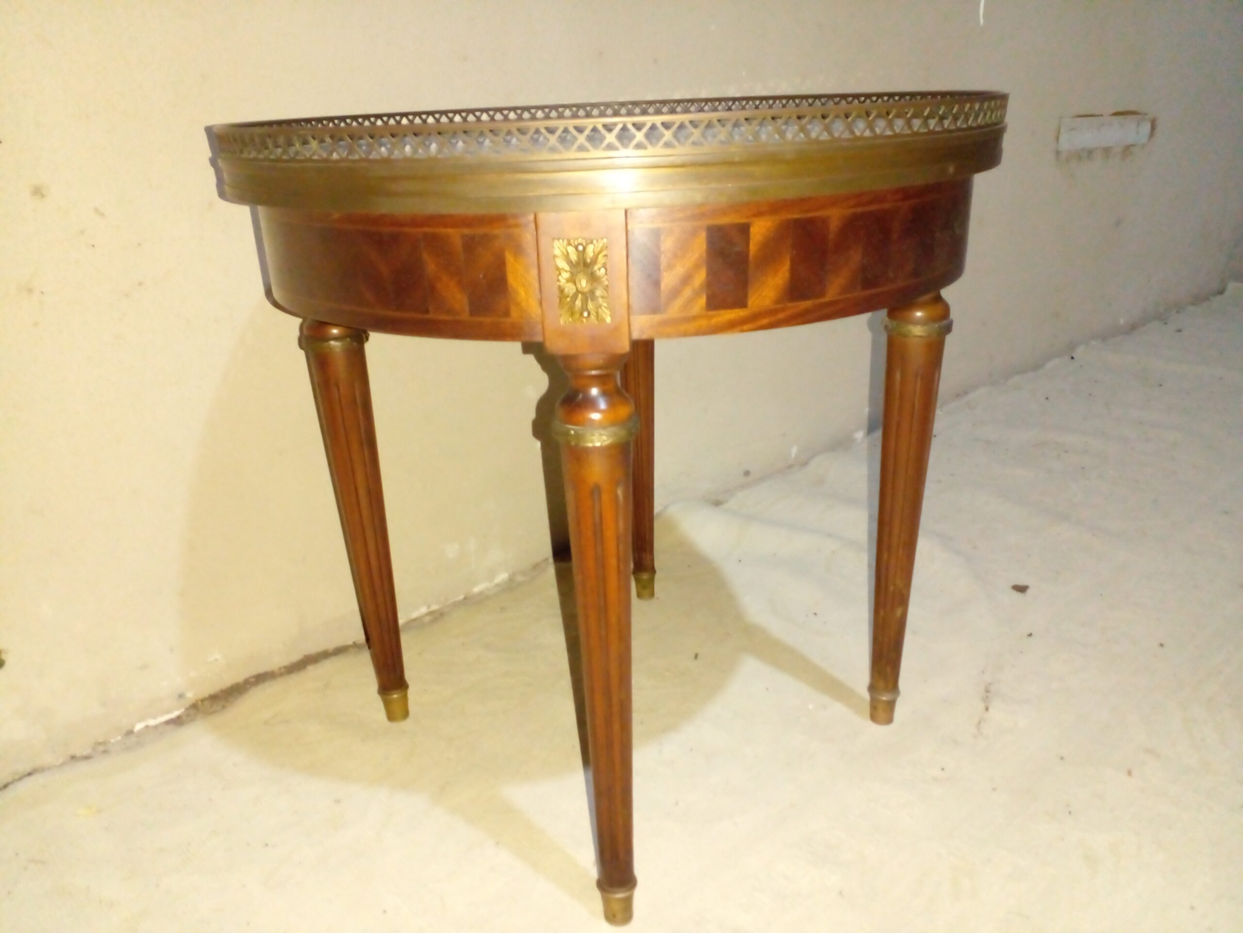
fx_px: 970
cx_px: 622
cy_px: 466
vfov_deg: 51.4
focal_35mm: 27
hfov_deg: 65.3
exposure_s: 1/25
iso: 500
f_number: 1.9
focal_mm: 3.6
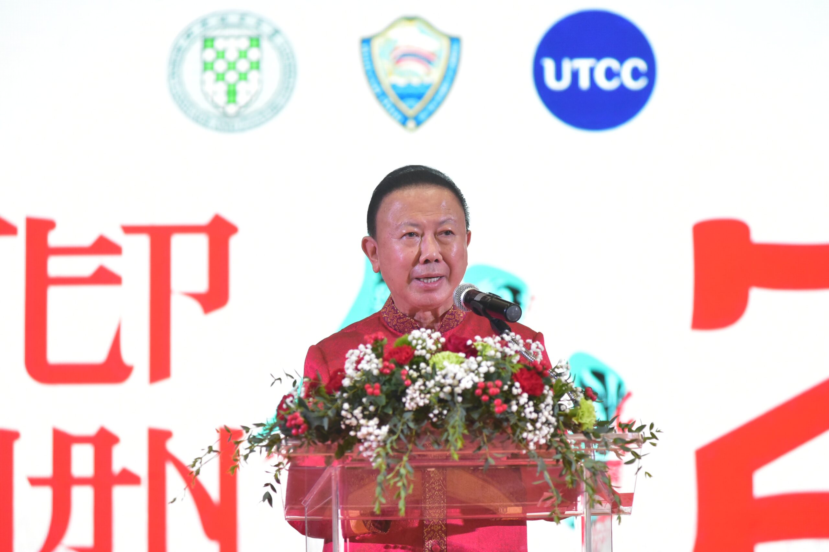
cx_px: 414
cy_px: 276
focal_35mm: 145
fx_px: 3339
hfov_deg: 14.2
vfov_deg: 9.5
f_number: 3.2
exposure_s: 1/500
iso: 3200
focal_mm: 145
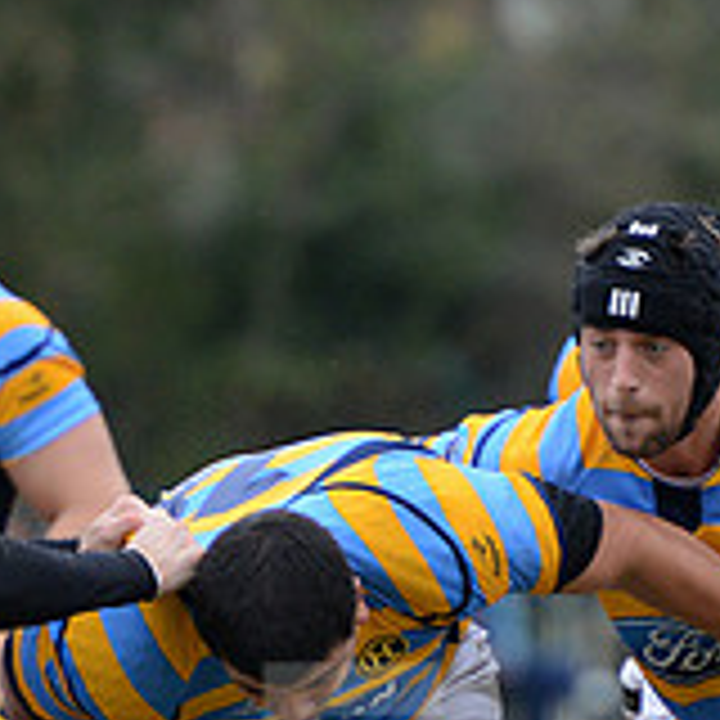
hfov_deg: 2.0
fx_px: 20261
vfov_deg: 2.0
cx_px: 68
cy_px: 799
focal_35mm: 861
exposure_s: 1/500
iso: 1600
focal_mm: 280
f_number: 4
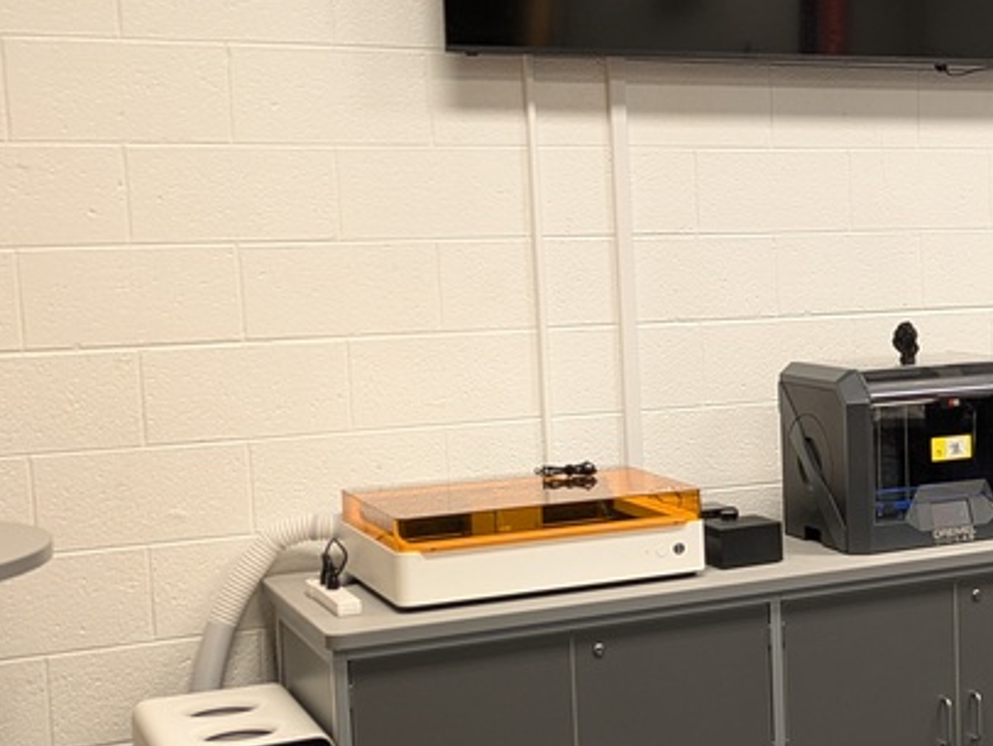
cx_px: 1013
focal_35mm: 63
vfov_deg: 23.3
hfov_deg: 28.6
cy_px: 439
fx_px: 1808
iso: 123
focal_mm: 5.43
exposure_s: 1/24
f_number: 1.89
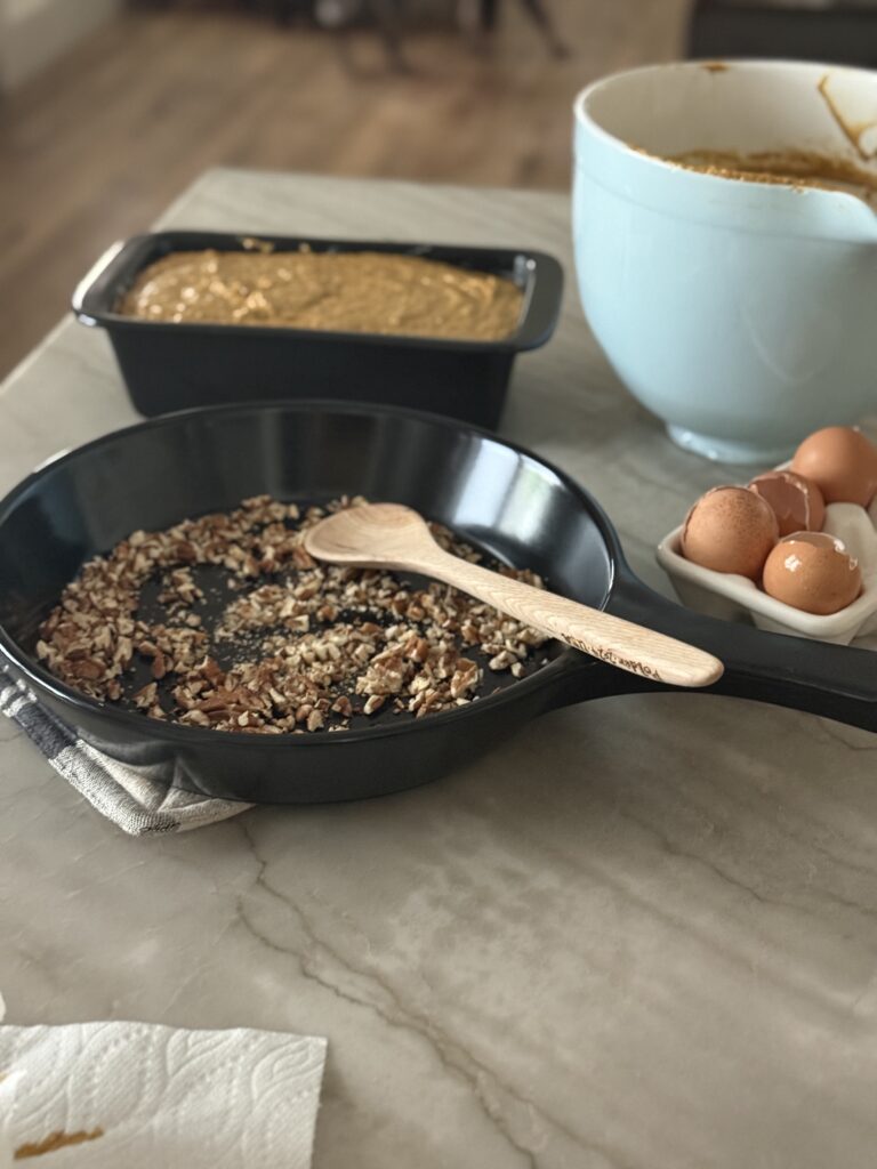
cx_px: 438
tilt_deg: -32.5
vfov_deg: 39.7
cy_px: 584
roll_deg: -0.5
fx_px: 1621
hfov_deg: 30.3
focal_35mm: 48
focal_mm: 6.76
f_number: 1.78
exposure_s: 1/30
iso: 640
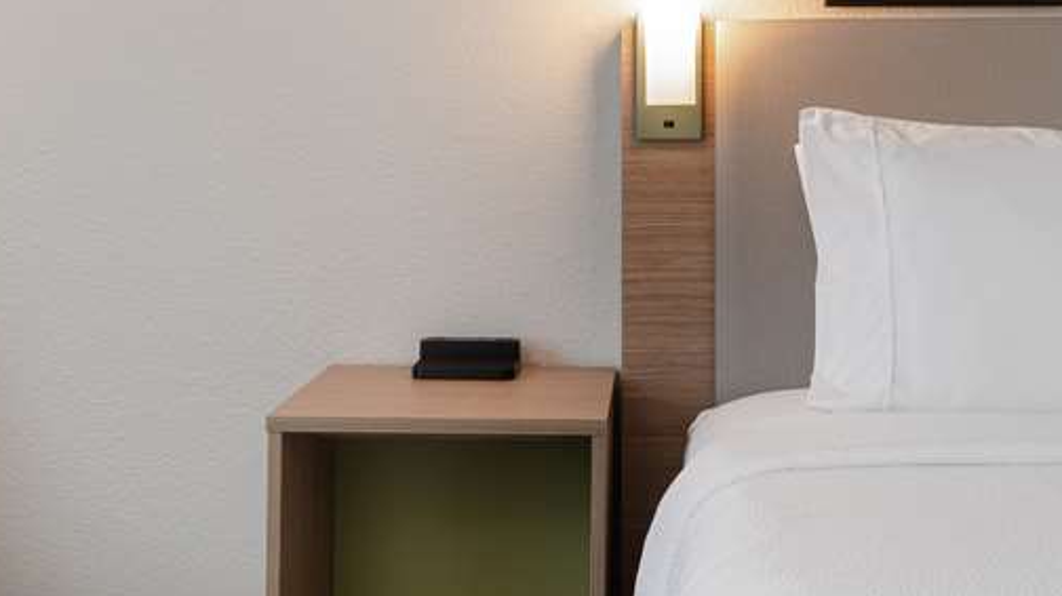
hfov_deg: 39.0
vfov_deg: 21.9
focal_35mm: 53
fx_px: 1492
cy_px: 21
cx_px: 643
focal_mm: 17
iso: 250
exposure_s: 1/3
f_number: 9
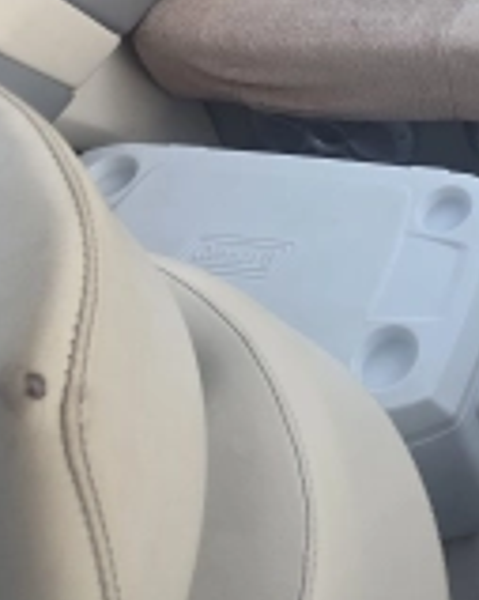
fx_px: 780
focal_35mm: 44
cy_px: 21
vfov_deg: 38.1
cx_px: 675
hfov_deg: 26.8
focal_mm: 2.2
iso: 50
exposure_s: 1/100
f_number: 1.9
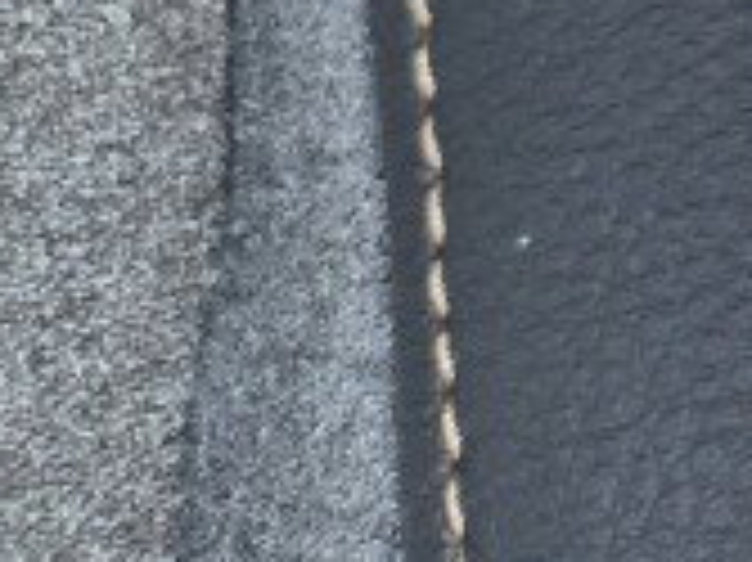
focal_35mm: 141
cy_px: -994
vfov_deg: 9.0
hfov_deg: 10.3
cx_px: 2247
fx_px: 3061
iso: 50
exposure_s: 1/200
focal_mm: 5.4
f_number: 1.8
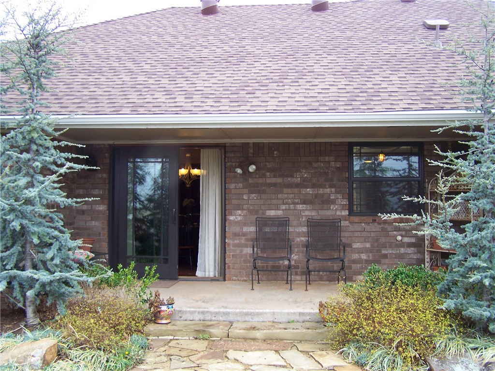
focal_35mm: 38
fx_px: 543
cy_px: 186
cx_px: 248
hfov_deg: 49.0
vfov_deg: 37.7
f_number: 2.8
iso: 64
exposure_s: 1/60
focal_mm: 6.3
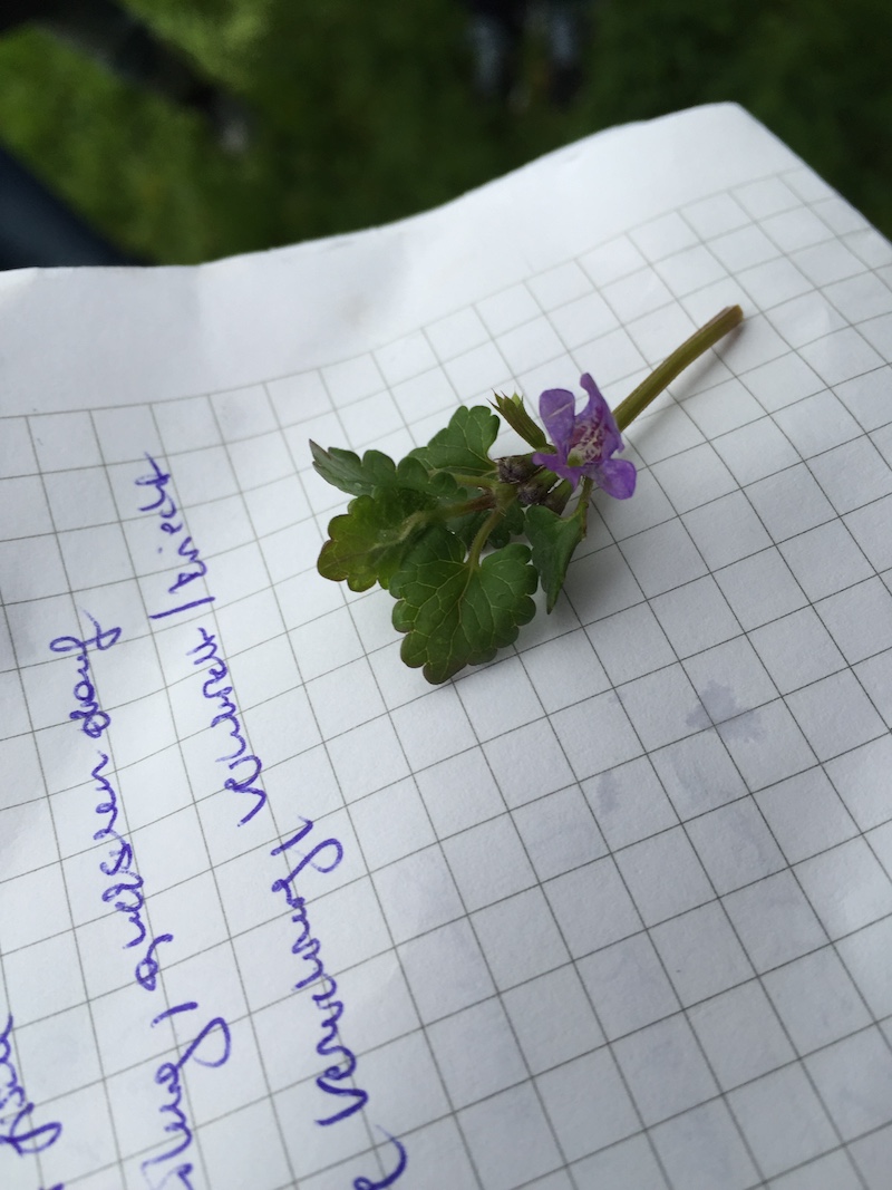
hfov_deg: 48.2
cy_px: 595
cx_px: 446
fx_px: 997
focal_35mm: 29
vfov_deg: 61.7
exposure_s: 1/169
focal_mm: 4.15
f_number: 2.2
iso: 32
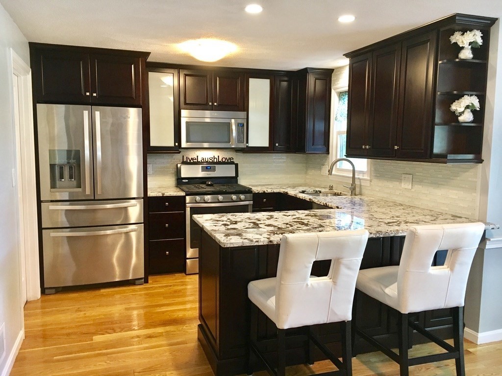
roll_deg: -1.4
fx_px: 421
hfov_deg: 61.7
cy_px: 188
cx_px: 251
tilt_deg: -6.5
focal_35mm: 29
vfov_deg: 48.2
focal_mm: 4.15
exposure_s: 1/30
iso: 100
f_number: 2.2
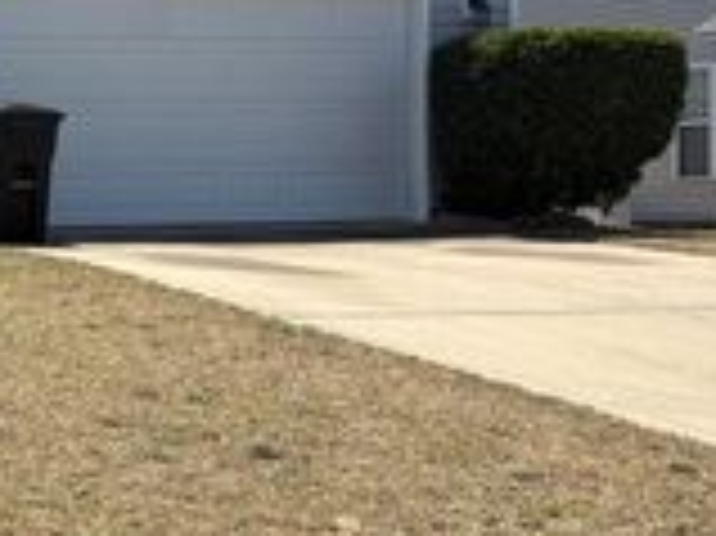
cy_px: 223
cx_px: -225
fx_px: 1695
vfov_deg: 18.0
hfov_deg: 21.5
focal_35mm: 82
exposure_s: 1/3279
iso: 50
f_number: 1.6
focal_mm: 5.96
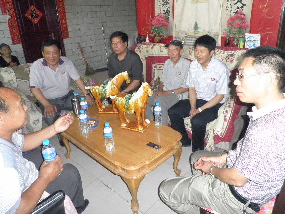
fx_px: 222
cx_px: 151
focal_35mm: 27
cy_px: 96
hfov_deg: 65.3
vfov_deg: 51.3
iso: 400
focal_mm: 4.3
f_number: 3.3
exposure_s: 1/30
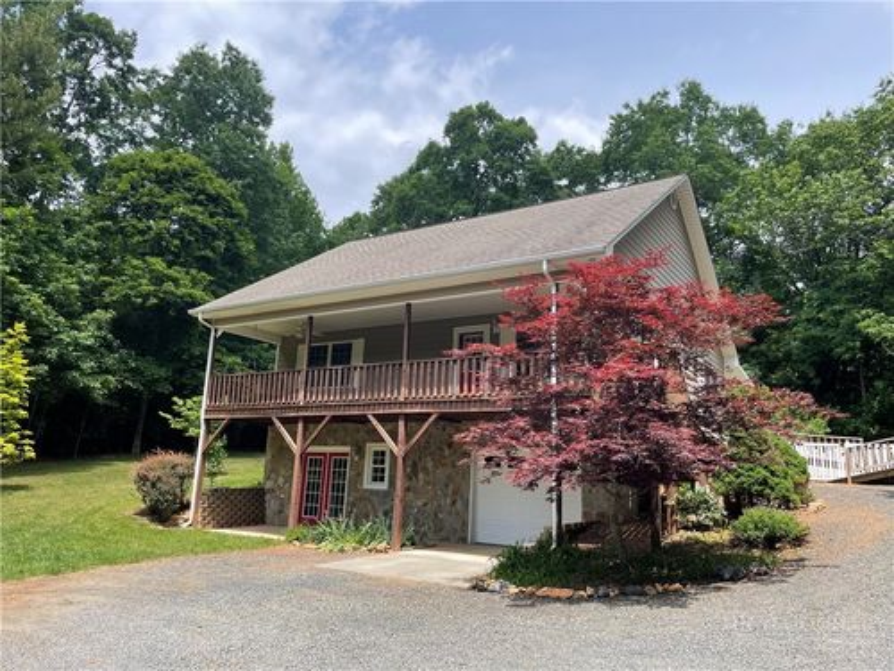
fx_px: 671
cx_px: 447
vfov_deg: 53.1
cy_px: 336
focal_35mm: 26
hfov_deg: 67.3
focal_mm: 4.2
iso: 32
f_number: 1.6
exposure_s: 1/1949
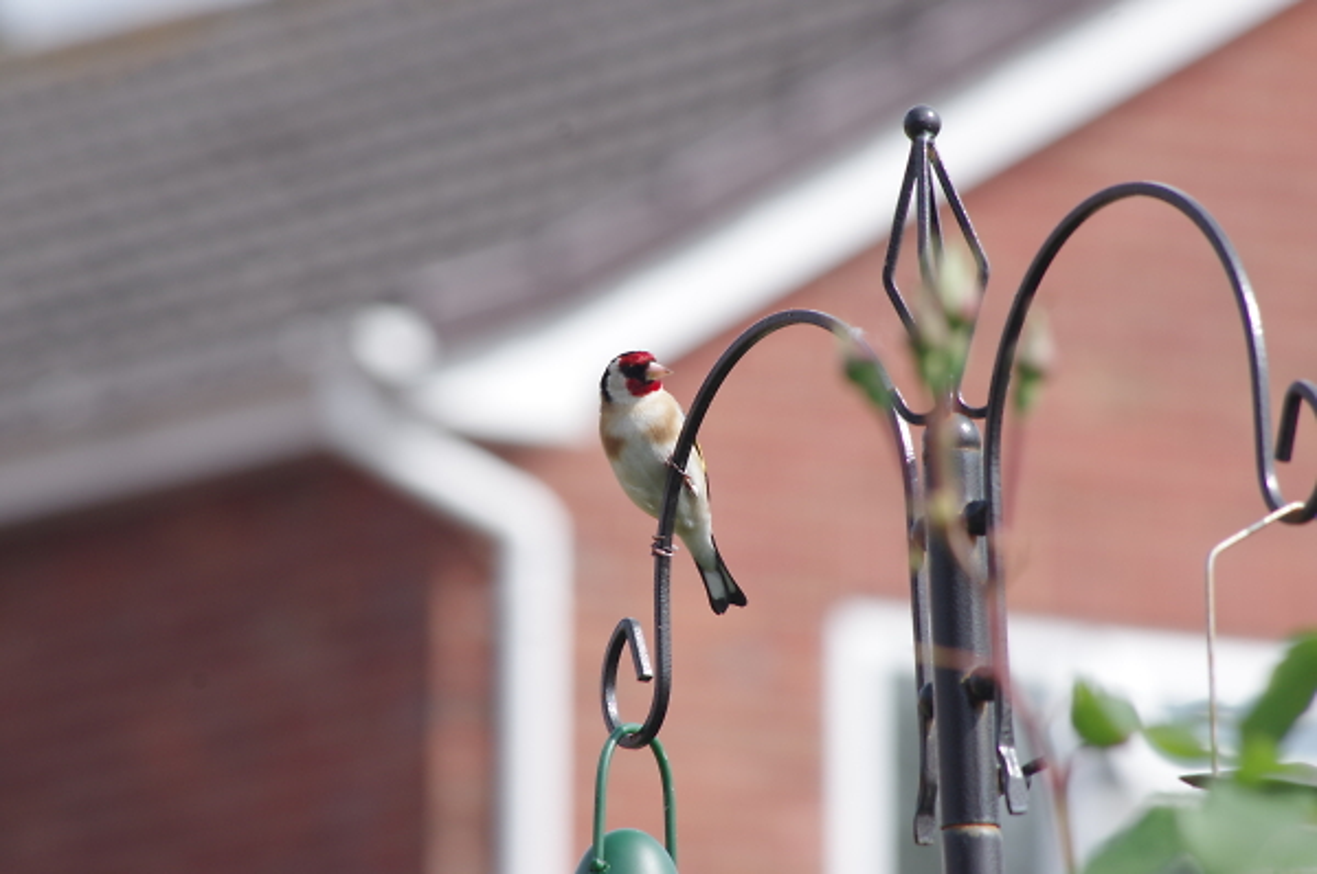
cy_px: 437
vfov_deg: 3.0
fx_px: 16436
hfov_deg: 4.6
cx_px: 658
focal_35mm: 450
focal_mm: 300
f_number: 10
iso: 400
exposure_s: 1/320
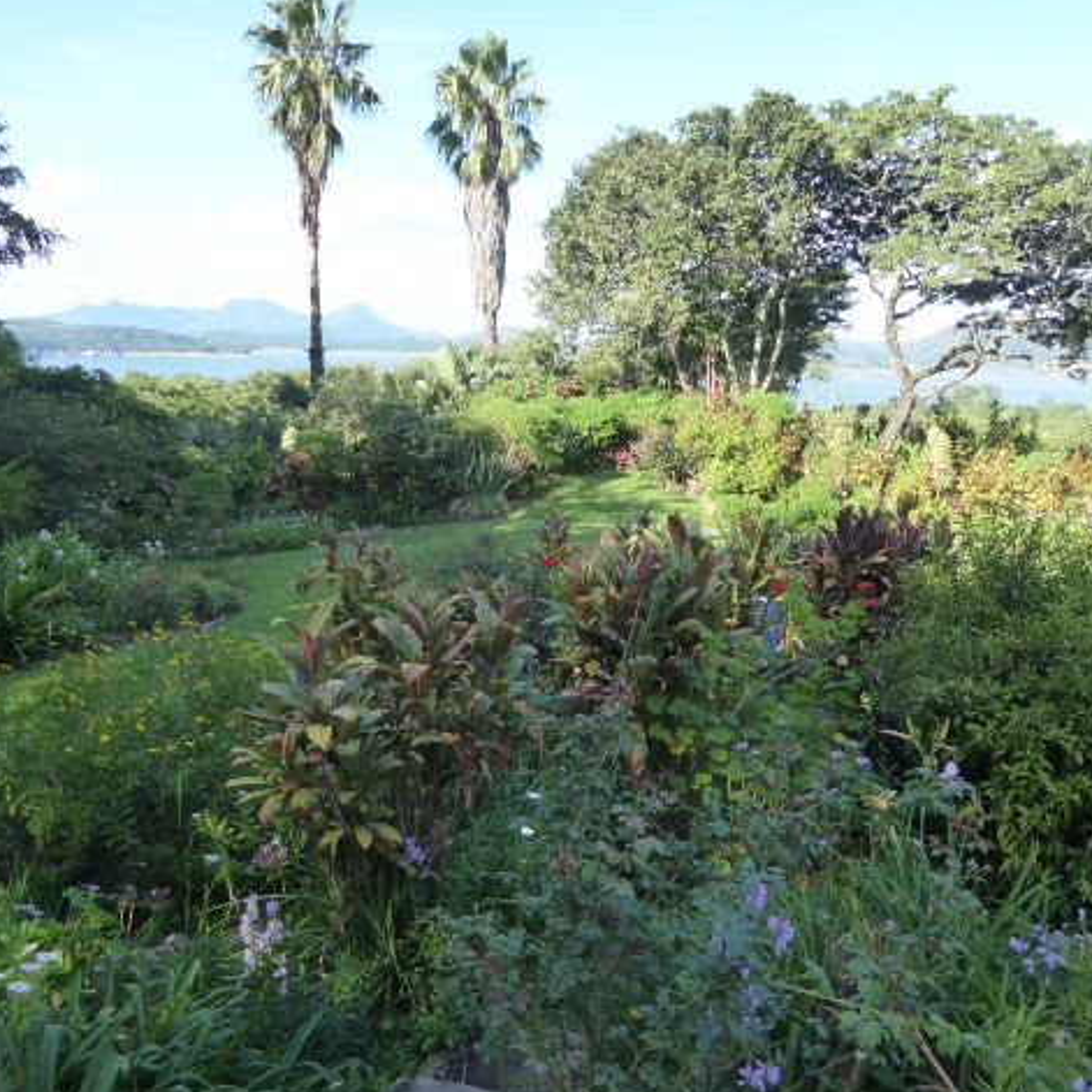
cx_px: 582
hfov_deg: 54.0
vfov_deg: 54.0
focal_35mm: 30
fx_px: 1071
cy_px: 547
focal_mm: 4.3
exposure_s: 1/250
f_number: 3.3
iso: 160
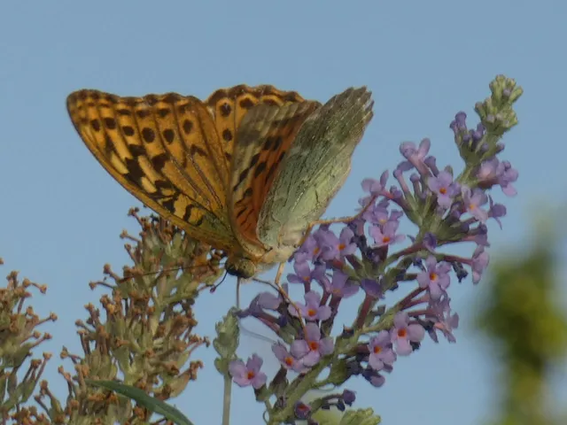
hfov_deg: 9.1
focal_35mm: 217
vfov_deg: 6.8
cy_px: 212
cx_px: 284
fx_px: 3554
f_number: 5.5
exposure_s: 1/100
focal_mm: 38.9
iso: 80
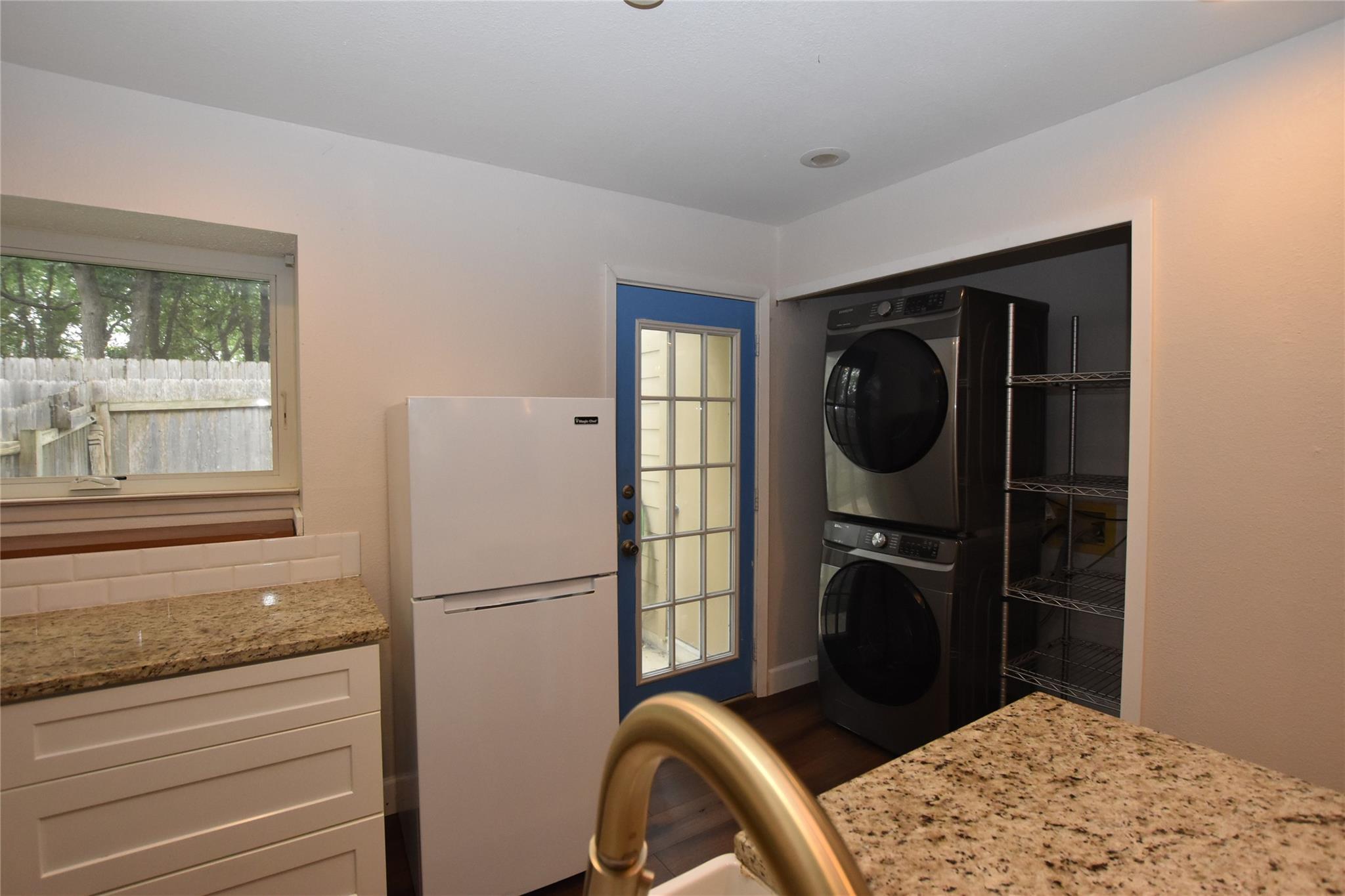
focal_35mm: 16
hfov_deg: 95.0
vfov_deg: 72.0
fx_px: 616
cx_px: 672
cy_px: 448
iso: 1600
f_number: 5.6
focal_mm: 11
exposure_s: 1/200
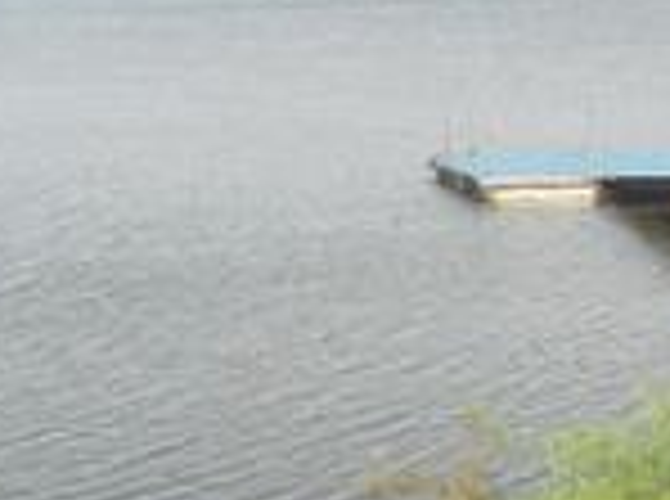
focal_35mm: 112
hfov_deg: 16.6
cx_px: 868
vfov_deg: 13.2
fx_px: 2163
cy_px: 261
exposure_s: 1/640
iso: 80
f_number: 3.2
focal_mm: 4.6
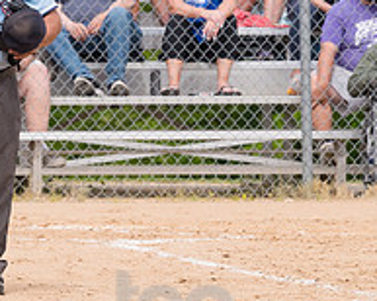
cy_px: 66
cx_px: -102
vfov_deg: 1.8
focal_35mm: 846
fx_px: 9430
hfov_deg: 2.3
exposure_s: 1/1600
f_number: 5.6
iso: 320
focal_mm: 200
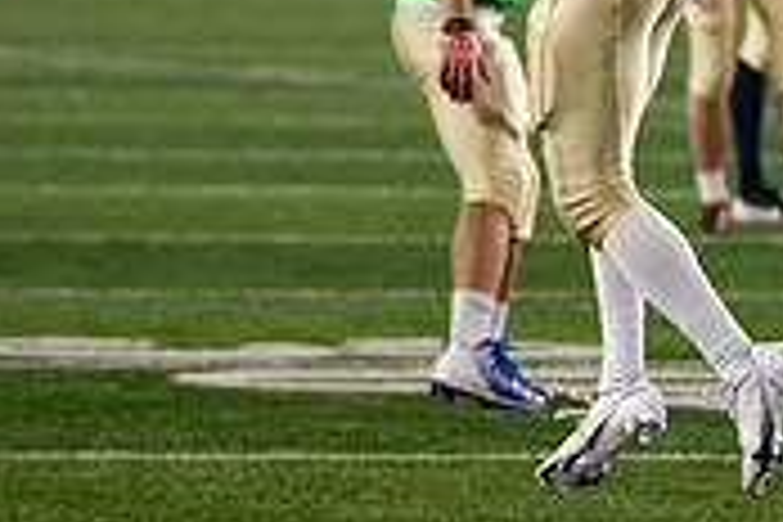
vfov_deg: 2.1
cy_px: -65
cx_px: 464
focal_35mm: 667
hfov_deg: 3.1
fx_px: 14506
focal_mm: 200
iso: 3600
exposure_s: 1/500
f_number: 4
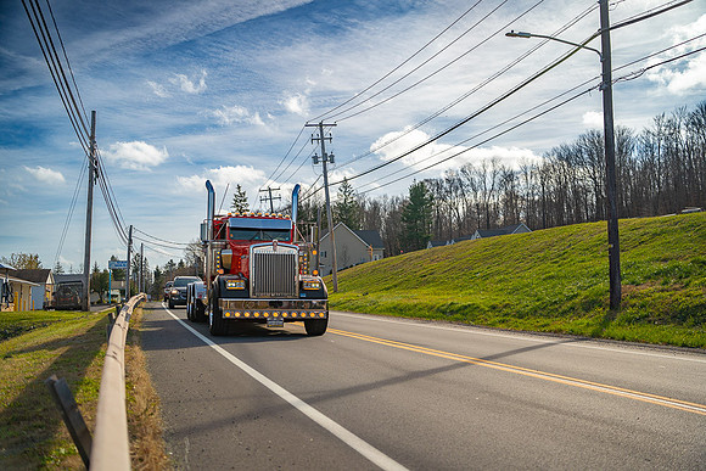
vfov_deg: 37.9
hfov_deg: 54.4
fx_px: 687
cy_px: 236
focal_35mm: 35
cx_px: 353
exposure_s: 1/320
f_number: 2.2
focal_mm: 35
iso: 125
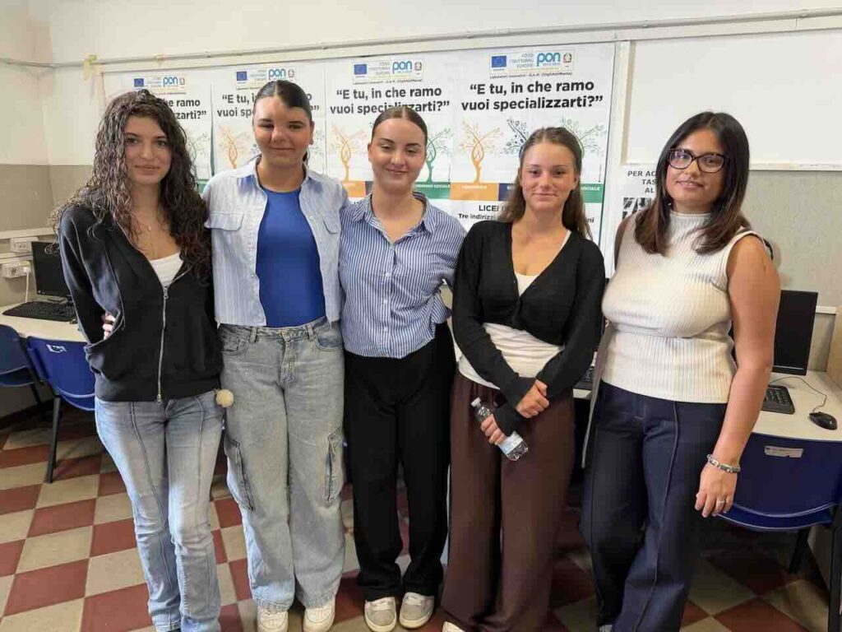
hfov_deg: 71.6
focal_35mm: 24
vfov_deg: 56.8
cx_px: 421
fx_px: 584
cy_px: 316
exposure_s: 1/88
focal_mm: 6.76
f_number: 1.78
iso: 200
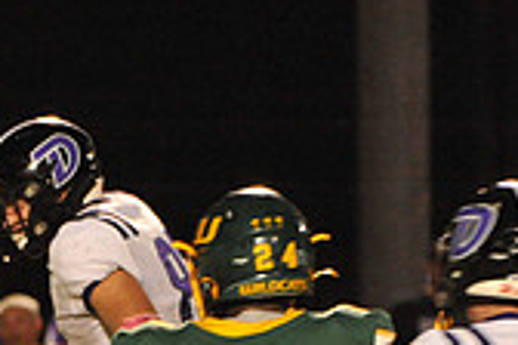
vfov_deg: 1.6
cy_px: 554
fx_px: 12431
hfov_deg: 2.4
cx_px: -361
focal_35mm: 864
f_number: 6.3
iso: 6400
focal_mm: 250
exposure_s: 1/200
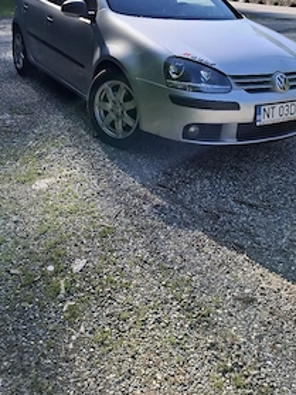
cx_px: 137
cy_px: 118
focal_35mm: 33
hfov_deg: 42.9
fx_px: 377
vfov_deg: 53.7
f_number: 1.8
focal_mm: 5.54
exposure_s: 1/1250
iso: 50
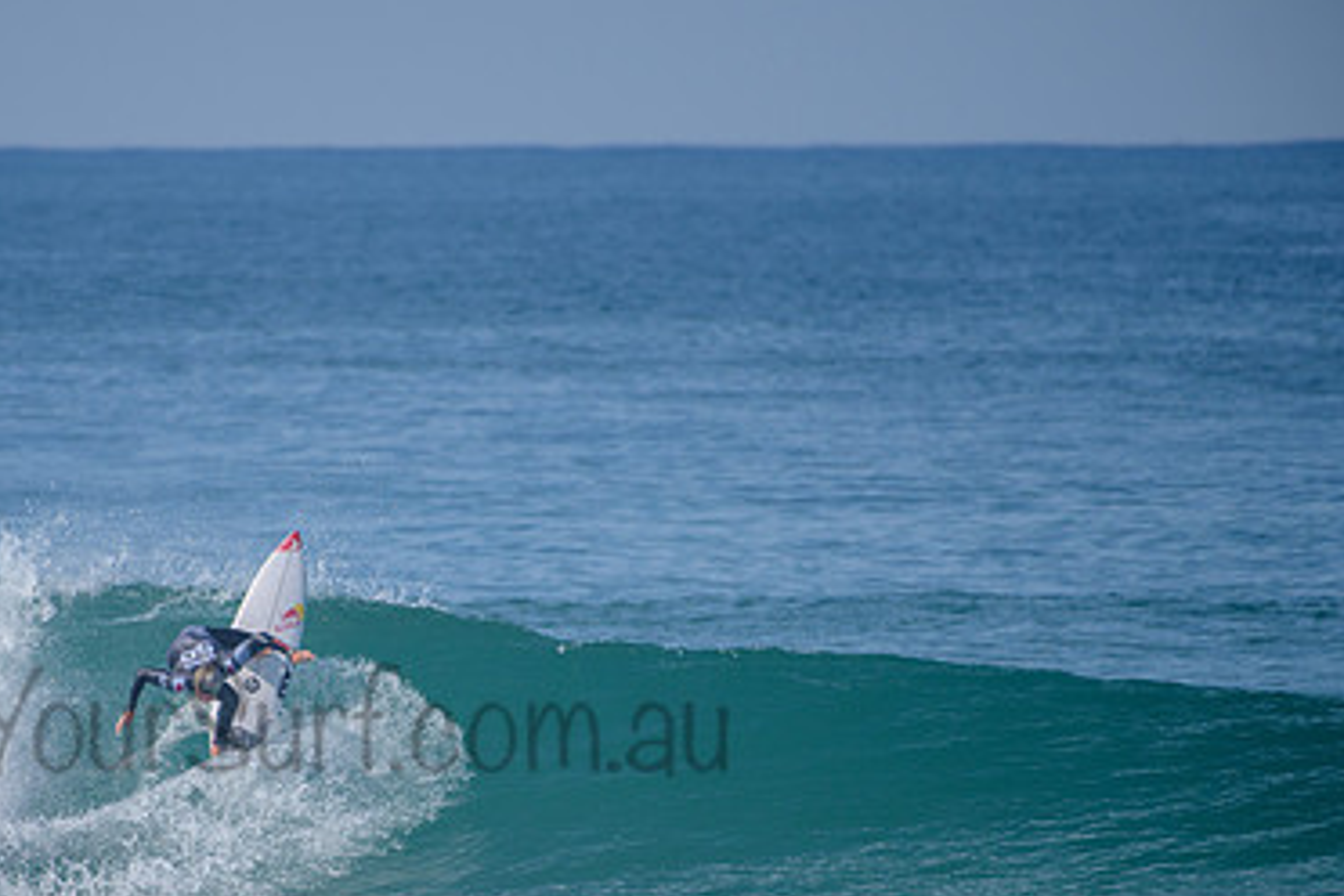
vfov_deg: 1.8
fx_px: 29118
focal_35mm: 780
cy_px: 688
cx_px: 347
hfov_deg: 2.6
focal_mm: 500
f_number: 5.6
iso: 160
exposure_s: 1/2000
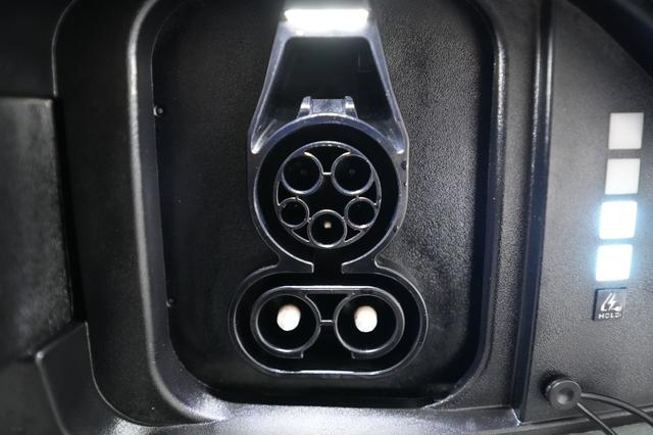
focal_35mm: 28
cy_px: 218
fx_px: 508
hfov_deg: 65.5
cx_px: 326
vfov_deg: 46.4
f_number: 2.8
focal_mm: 28
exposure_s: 1/60
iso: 8000
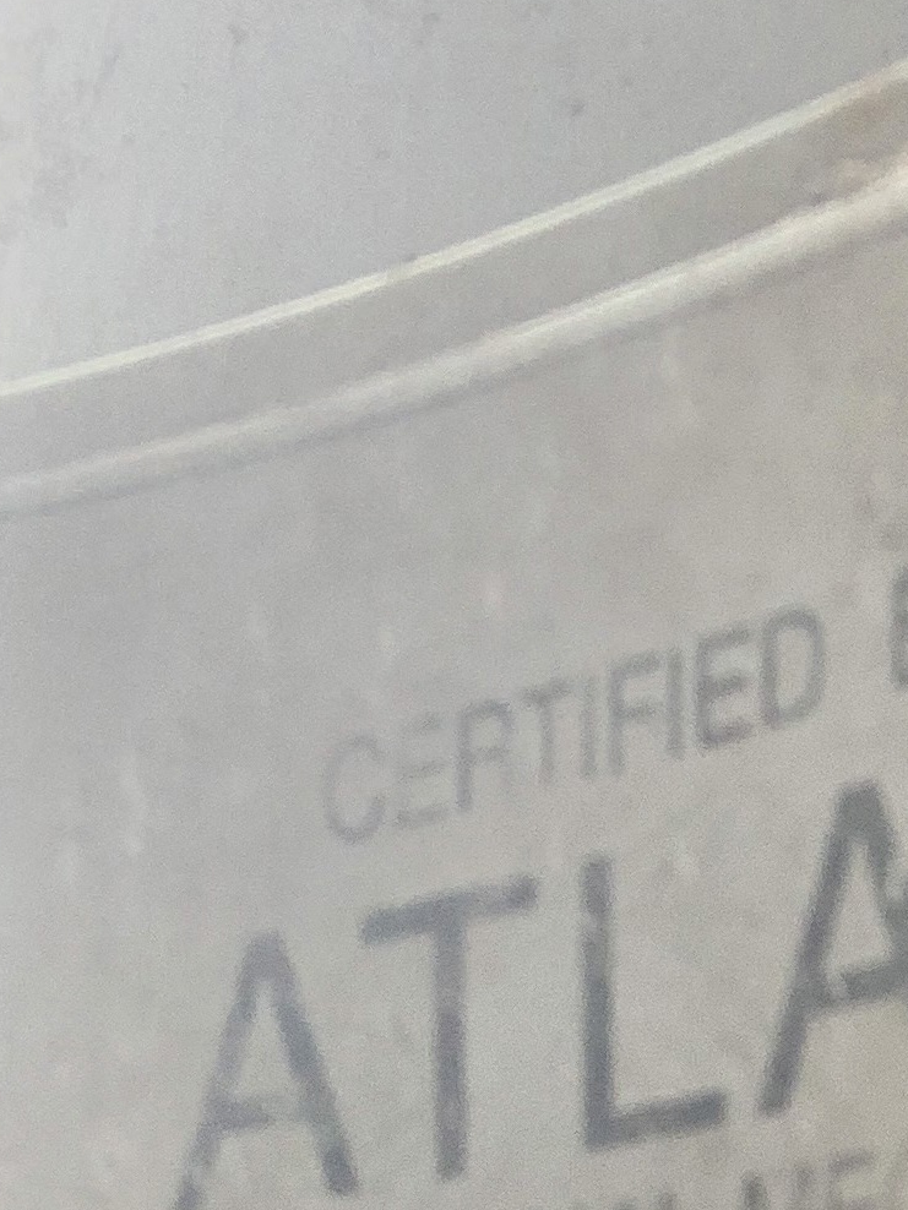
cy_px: 1738
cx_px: 1131
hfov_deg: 14.3
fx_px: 3497
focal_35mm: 100
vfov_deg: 17.8
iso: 64
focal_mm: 2.87
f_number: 2.2
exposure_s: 1/66
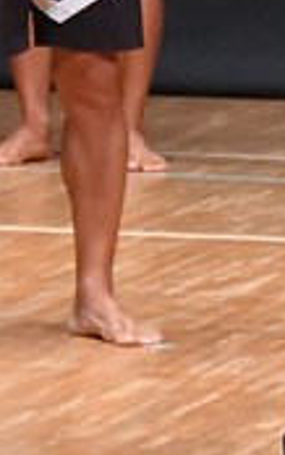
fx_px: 13474
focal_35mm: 1086
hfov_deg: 1.2
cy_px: -136
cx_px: 237
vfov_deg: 1.9
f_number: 5.6
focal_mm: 160
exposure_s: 1/400
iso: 8000
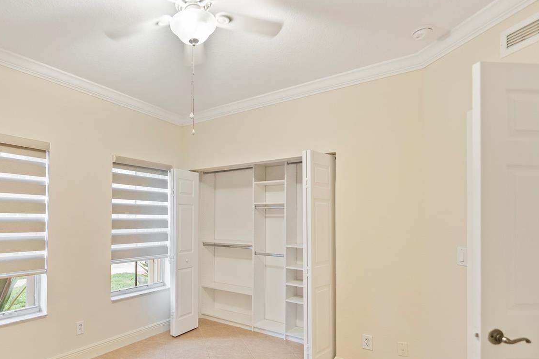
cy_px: 244
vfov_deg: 60.2
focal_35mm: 20
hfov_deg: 82.2
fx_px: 299
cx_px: 198
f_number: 2.2
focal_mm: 14
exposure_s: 1/125
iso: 2500
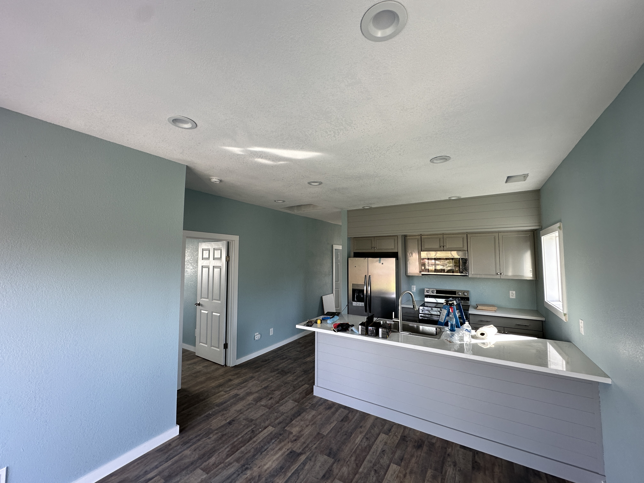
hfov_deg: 102.1
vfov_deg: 85.7
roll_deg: -1.0
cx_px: 322
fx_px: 260
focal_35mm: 14
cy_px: 242
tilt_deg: +3.7
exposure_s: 1/99
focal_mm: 2.22
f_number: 2.2
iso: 80
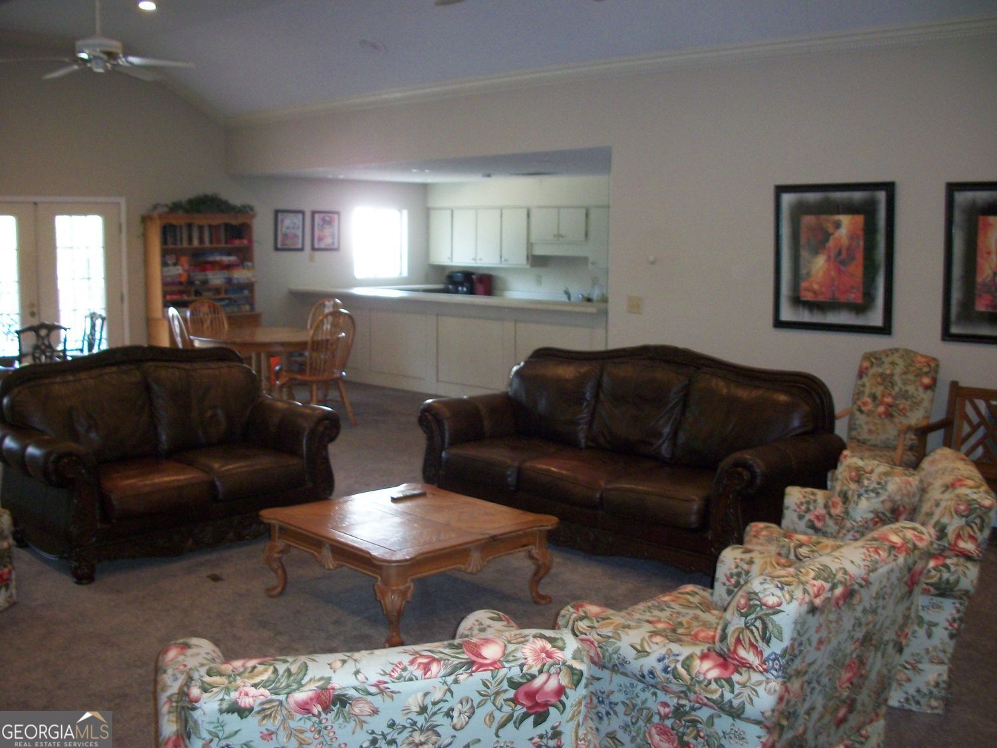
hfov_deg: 52.6
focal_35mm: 35
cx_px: 498
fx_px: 1008
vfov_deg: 40.7
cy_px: 374
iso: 250
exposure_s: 1/30
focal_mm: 6.3
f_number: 3.1
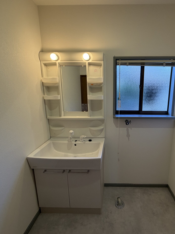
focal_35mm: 19
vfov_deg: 84.7
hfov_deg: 67.3
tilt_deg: -12.3
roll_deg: +0.3
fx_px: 128
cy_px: 119
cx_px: 113
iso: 160
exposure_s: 1/100
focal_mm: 2.22
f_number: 2.2
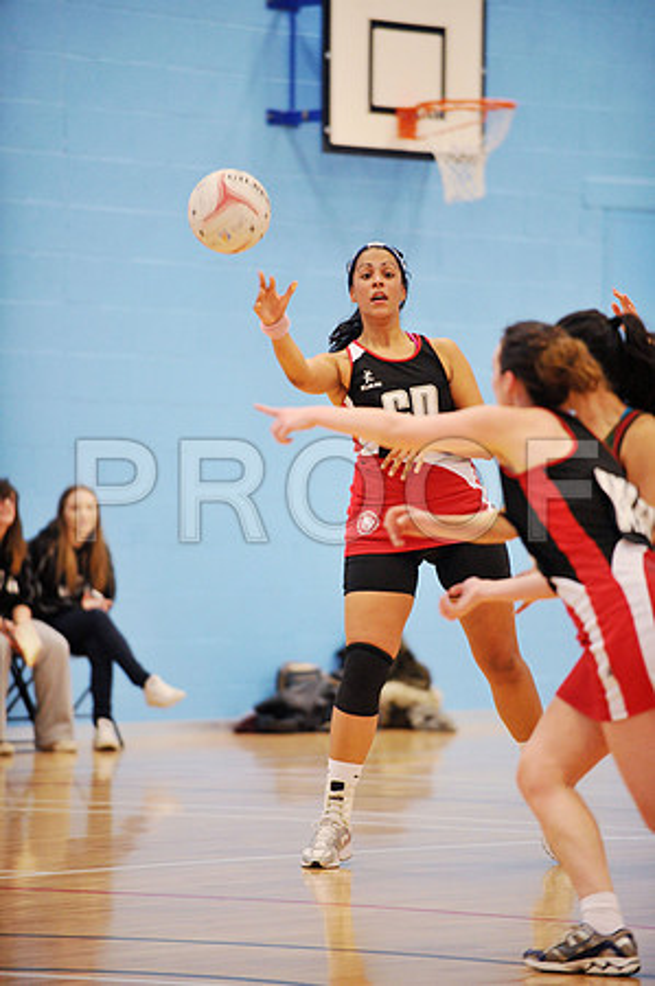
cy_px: 493
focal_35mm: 200
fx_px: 5471
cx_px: 328
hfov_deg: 6.9
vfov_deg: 10.3
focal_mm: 200
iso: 5000
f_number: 2.8
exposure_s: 1/400
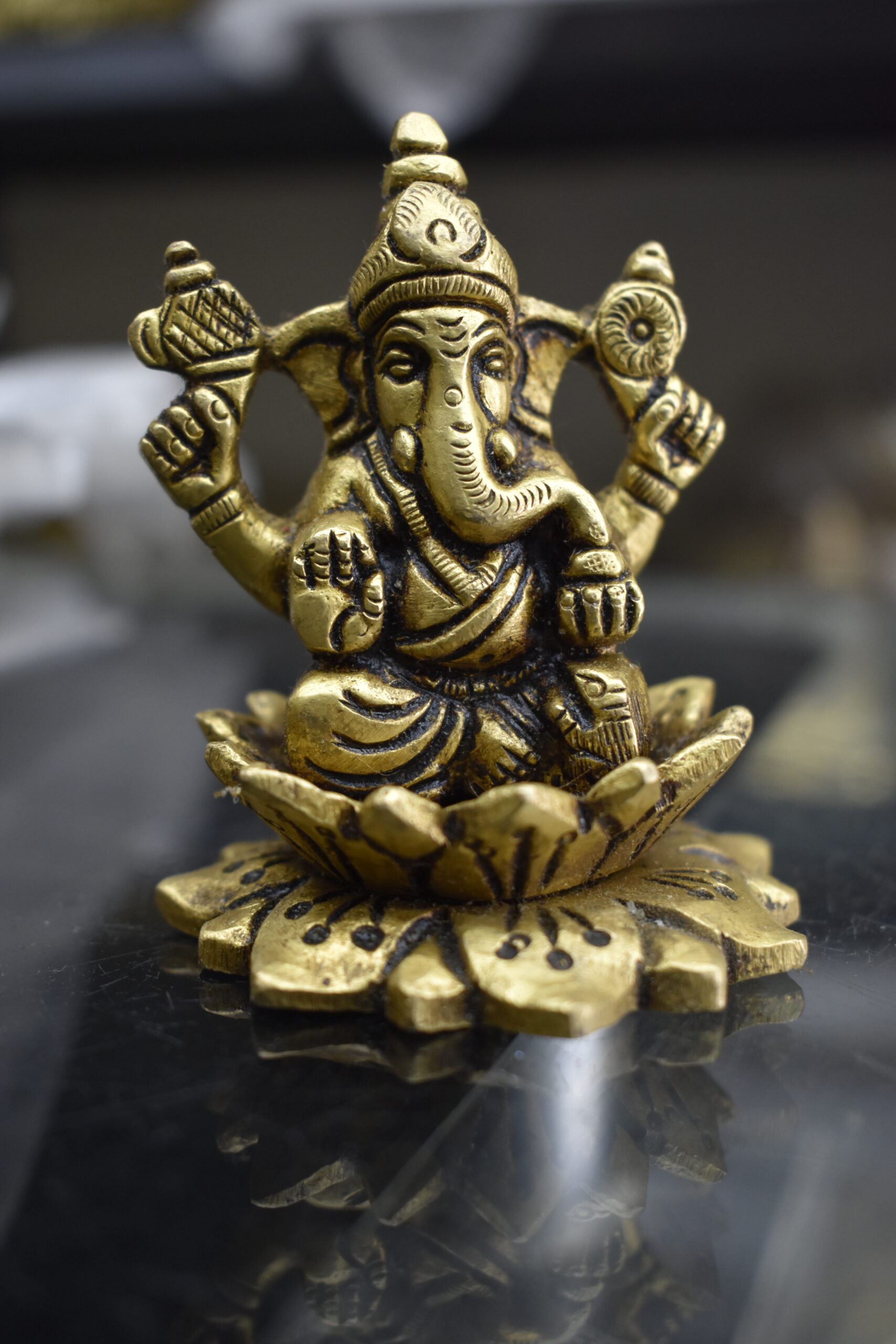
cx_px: 448
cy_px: 672
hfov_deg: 29.9
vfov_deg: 43.6
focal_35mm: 45
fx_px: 1680
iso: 1000
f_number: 4.2
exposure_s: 1/60
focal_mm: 30
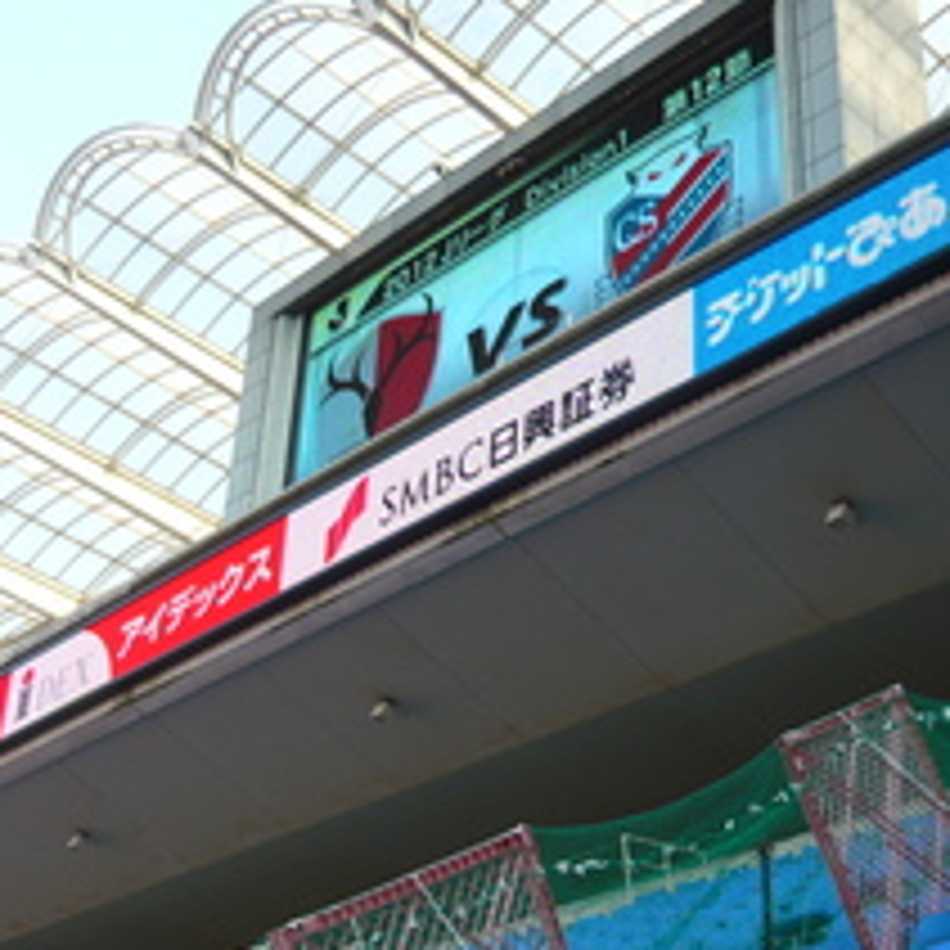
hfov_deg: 29.6
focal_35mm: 58
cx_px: 468
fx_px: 1801
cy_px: 619
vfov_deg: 29.4
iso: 100
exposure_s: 1/250
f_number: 2.8
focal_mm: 5.5
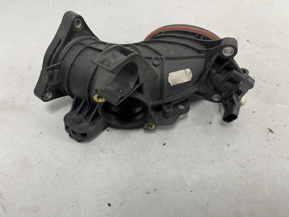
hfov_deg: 69.4
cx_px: 144
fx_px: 209
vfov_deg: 54.9
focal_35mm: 25
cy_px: 108
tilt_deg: -45.0
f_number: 1.6
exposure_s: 1/50
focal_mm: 5.1
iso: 100
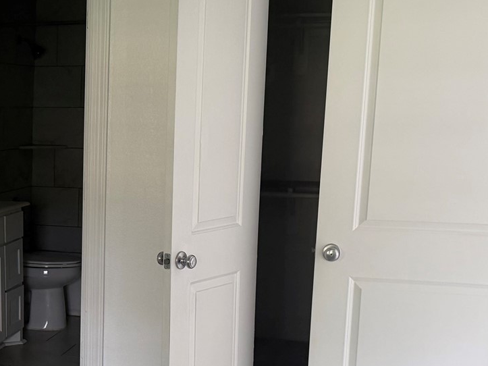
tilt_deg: -9.6
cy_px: 279
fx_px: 958
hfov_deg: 27.1
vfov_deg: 21.4
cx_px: 8
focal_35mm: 68
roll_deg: +1.2
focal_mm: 6.76
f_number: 1.78
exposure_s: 1/65
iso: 200
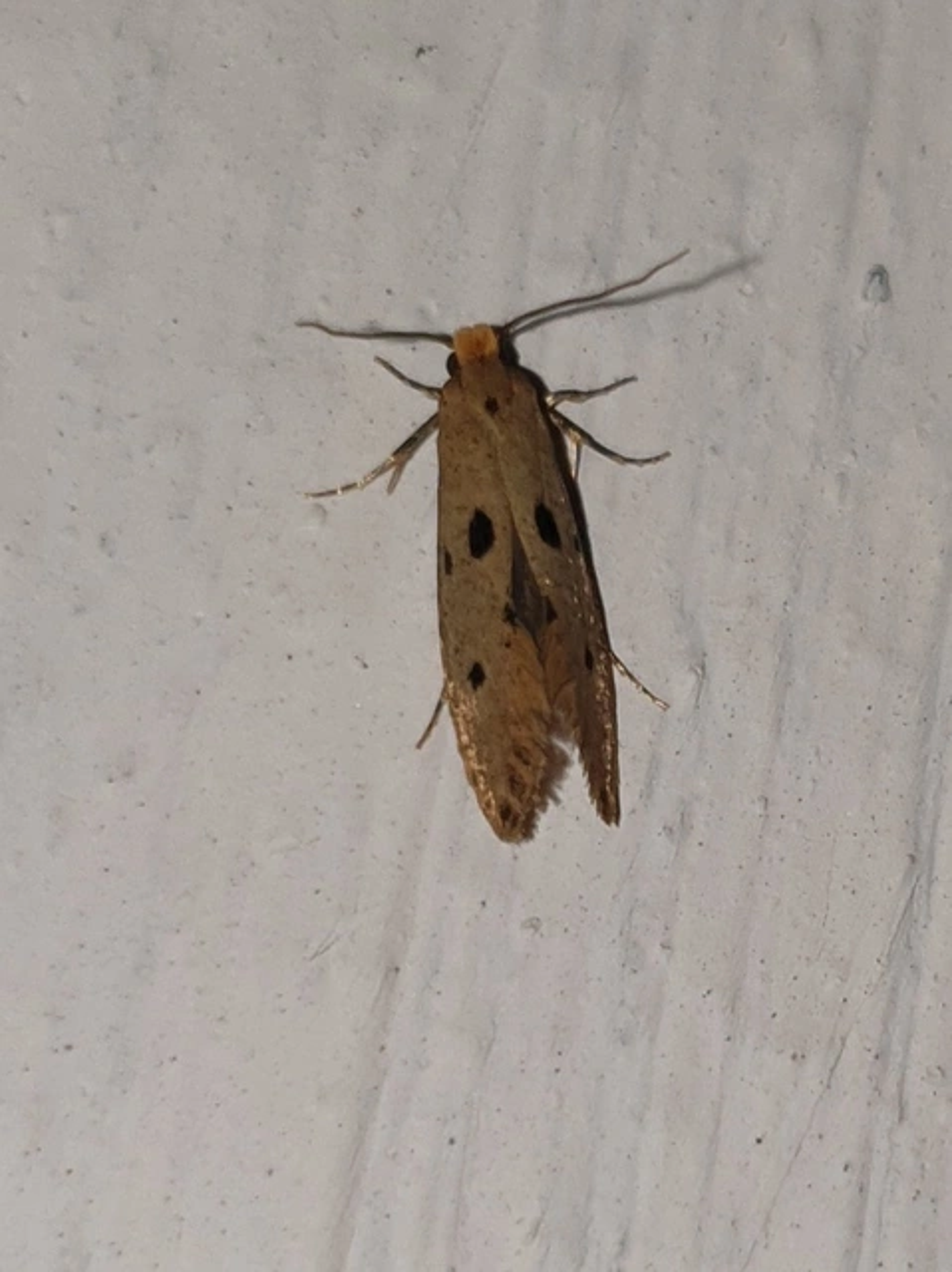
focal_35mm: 26
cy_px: 636
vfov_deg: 67.3
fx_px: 955
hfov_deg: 53.0
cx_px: 476
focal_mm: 4.3
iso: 50
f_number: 1.5
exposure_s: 1/5814
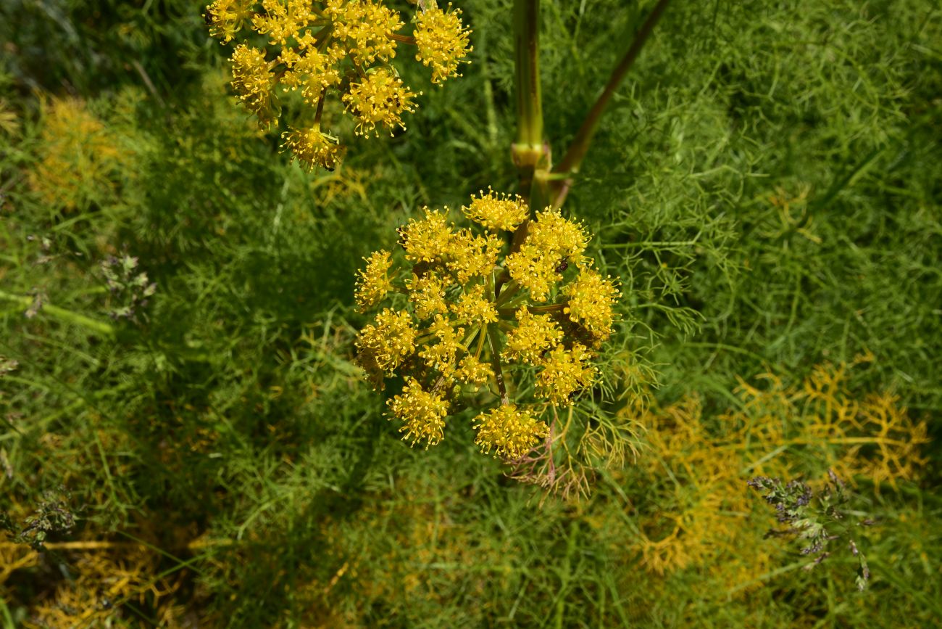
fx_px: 1308
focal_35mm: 50
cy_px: 314
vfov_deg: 27.0
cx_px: 471
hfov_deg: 39.6
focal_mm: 50
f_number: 18
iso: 160
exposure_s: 1/125
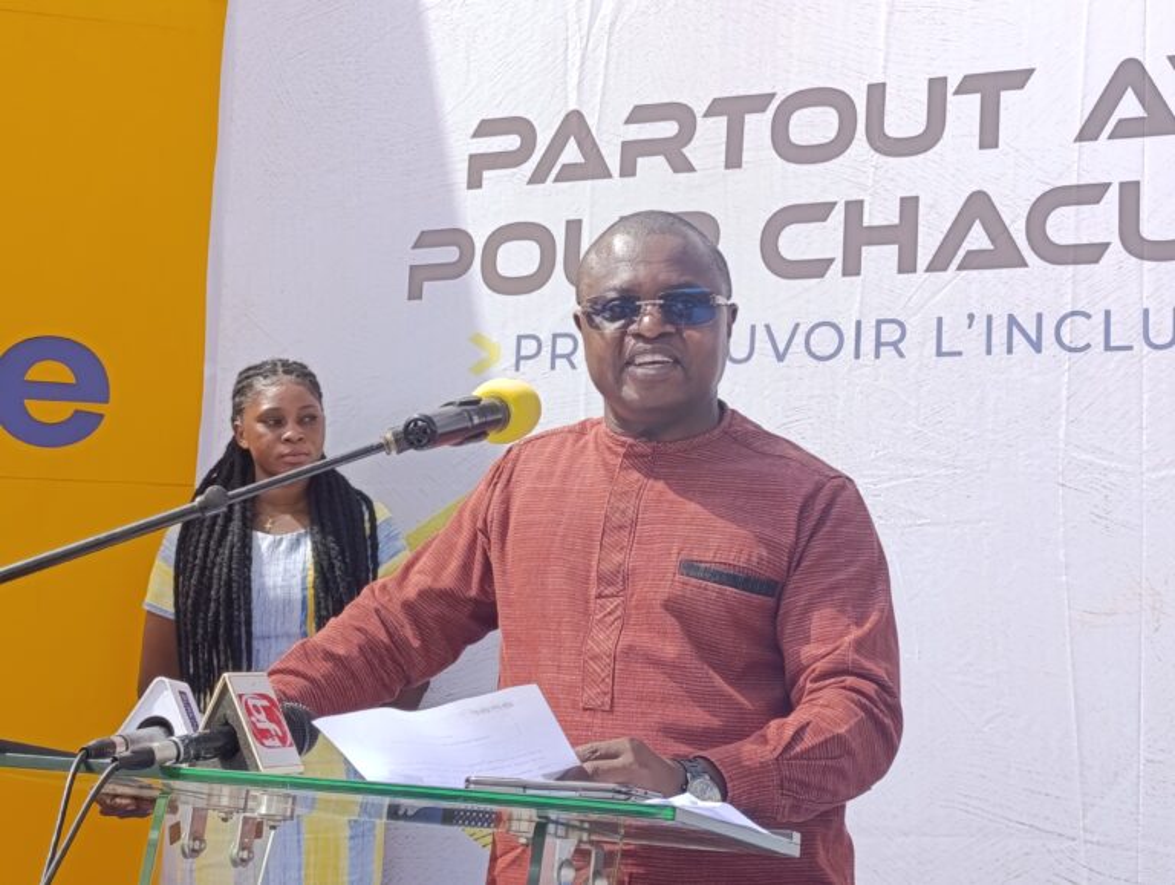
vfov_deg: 24.5
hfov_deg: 32.1
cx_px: 588
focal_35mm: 60
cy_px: 442
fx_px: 2039
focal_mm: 6.14
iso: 50
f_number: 1.6
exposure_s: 1/379
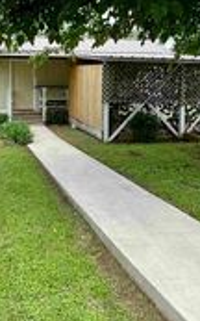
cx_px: 76
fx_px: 375
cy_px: 107
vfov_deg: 45.5
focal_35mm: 43
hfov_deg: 29.7
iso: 40
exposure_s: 1/491
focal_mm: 2.22
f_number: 2.2
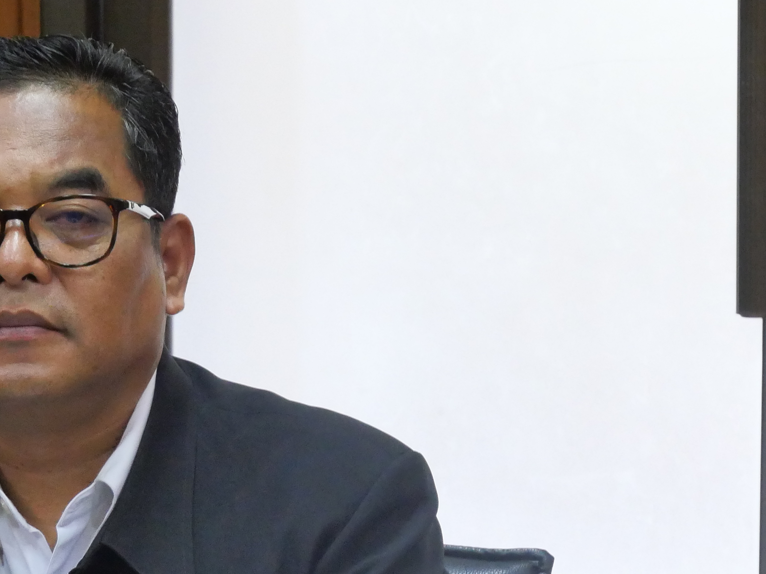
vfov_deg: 6.1
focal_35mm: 243
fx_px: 5378
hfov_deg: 8.1
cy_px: 488
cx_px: 7
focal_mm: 53
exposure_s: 1/30
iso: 3200
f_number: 5.6
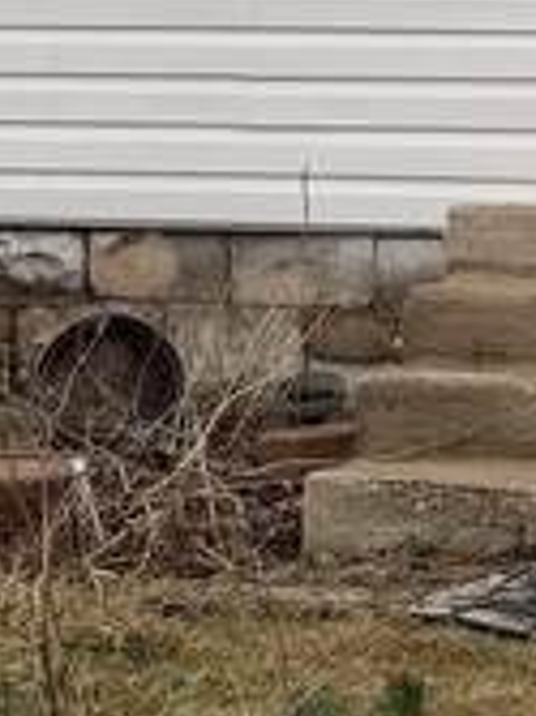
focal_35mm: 138
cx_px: 643
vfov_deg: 13.7
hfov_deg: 10.6
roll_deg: +1.0
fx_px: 2853
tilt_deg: +3.7
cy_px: -274
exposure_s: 1/1361
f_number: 1.78
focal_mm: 6.76
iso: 80
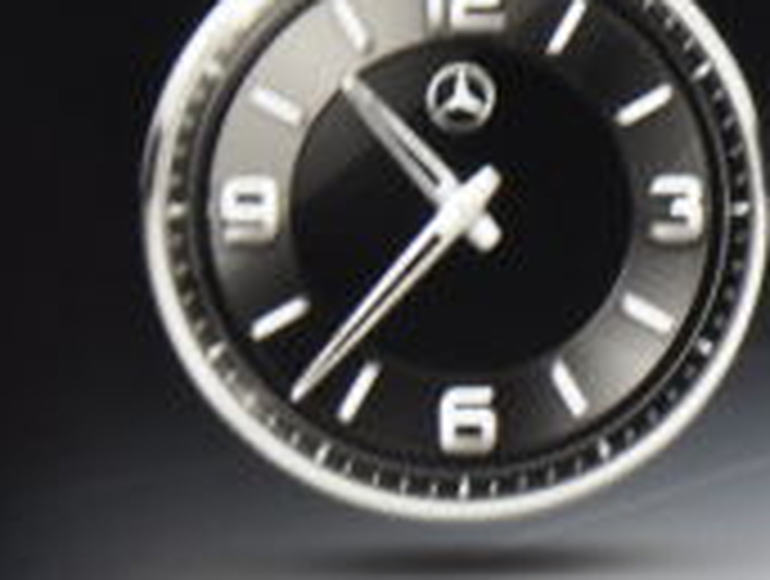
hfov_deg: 5.9
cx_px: 1572
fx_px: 7289
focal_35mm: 327
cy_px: 324
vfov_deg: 4.6
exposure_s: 1/60
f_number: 4.5
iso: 400
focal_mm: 38
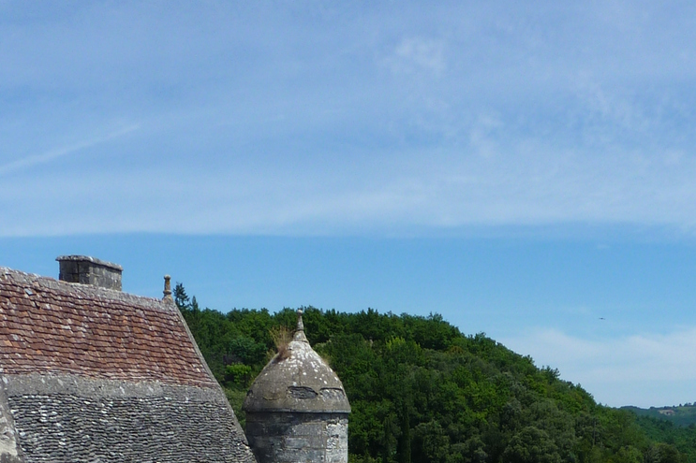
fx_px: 1082
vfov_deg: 20.4
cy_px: 713
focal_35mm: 56
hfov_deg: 35.6
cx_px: 377
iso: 80
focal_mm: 4.1
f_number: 5.6
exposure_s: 1/400
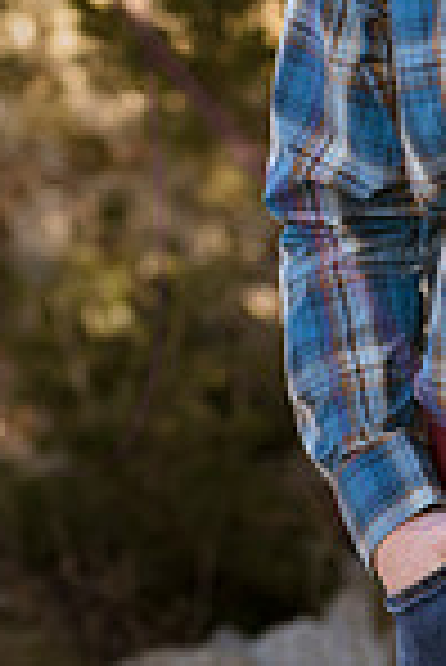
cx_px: 644
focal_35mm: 280
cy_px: -58
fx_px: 5191
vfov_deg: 7.3
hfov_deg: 4.9
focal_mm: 92
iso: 800
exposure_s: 1/1000
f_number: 5
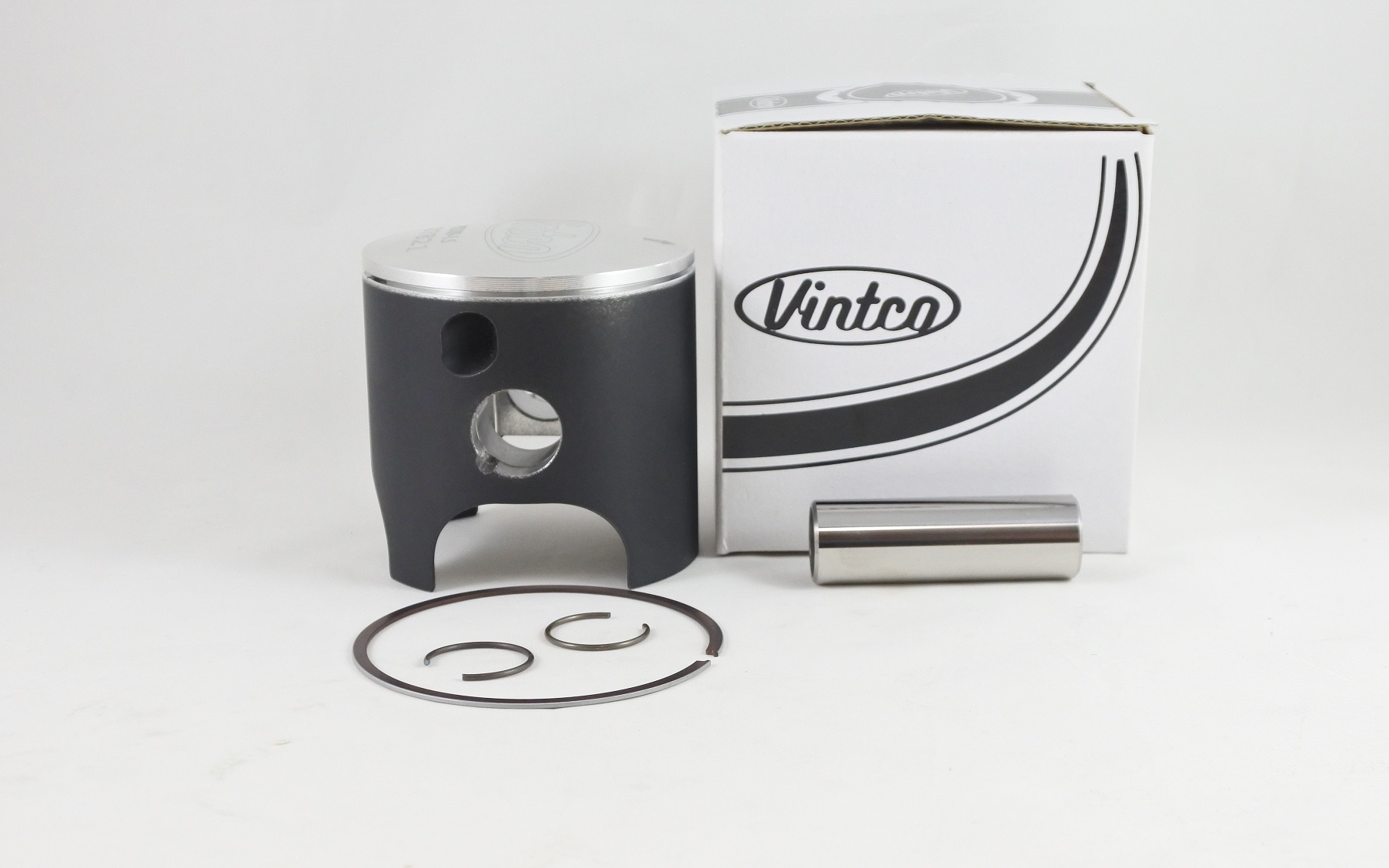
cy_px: 404
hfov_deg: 45.3
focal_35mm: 44
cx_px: 696
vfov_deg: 29.2
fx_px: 1666
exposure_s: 1/125
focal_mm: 16.1
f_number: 4.5
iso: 640
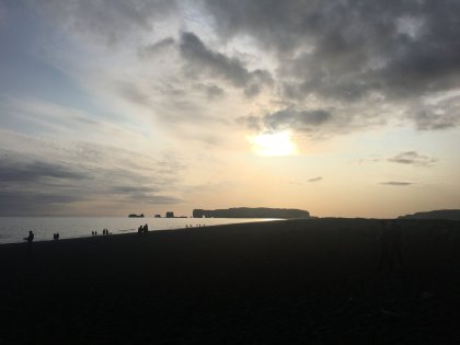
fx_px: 385
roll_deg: -0.9
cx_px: 230
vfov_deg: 48.2
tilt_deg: +7.4
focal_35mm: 29
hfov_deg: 61.7
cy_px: 172
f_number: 2.2
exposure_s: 1/6410
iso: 25
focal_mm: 4.15
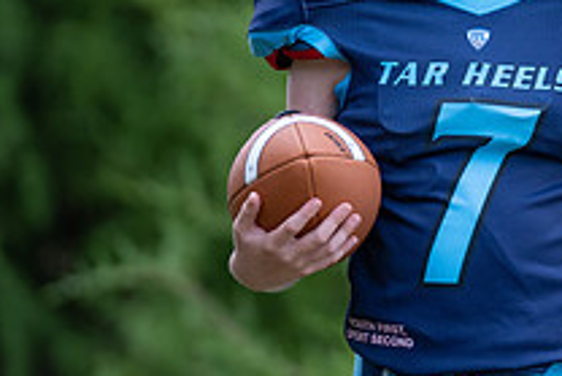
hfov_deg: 4.2
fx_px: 7670
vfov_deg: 2.8
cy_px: 45
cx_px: 478
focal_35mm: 491
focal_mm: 176
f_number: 2.8
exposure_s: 1/320
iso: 400
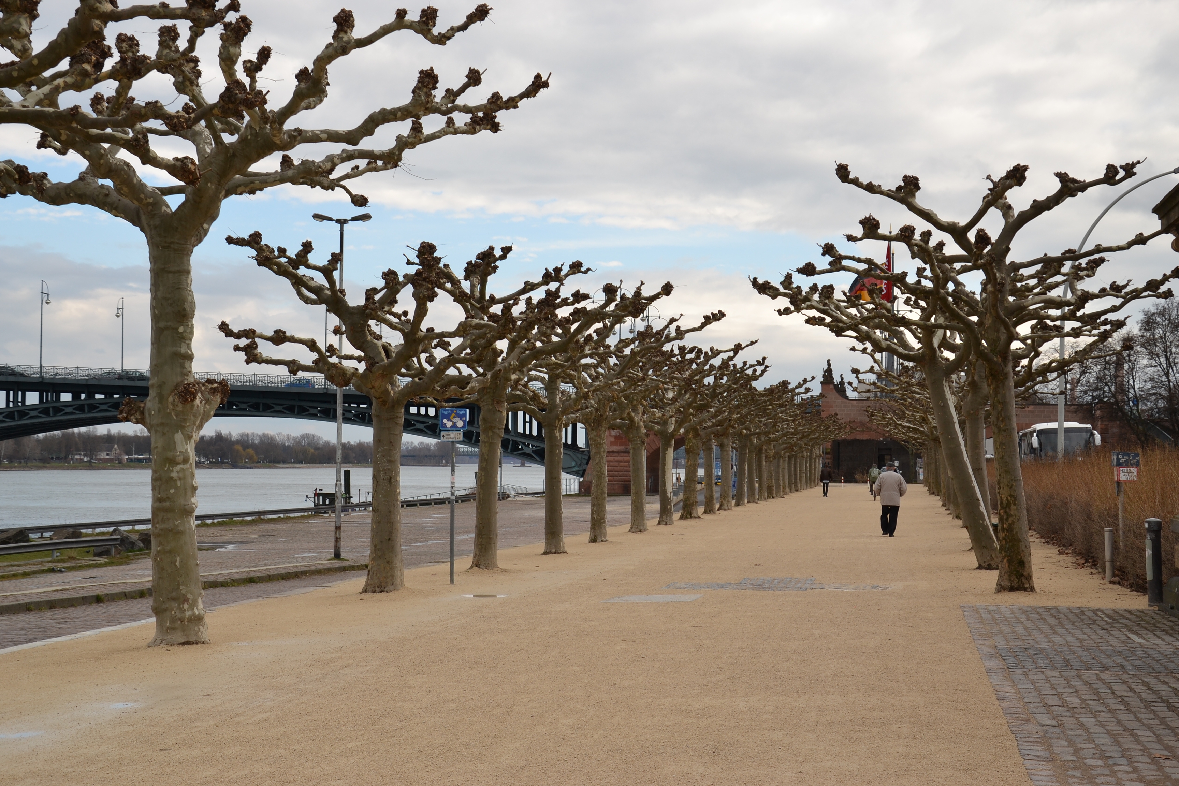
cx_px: 590
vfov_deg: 25.8
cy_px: 393
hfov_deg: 37.9
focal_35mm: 52
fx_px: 1719
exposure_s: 1/200
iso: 100
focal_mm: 35
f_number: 7.1
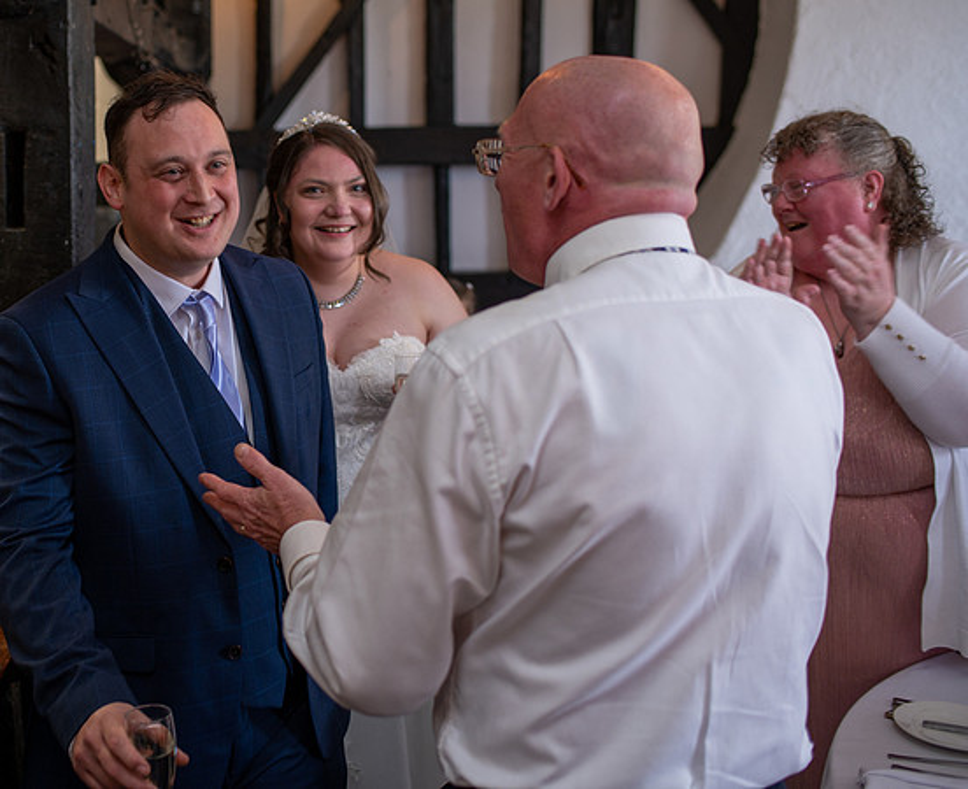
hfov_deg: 38.2
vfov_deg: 32.1
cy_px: 321
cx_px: 264
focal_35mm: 47
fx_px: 1368
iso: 250
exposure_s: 1/100
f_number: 2.5
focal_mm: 35
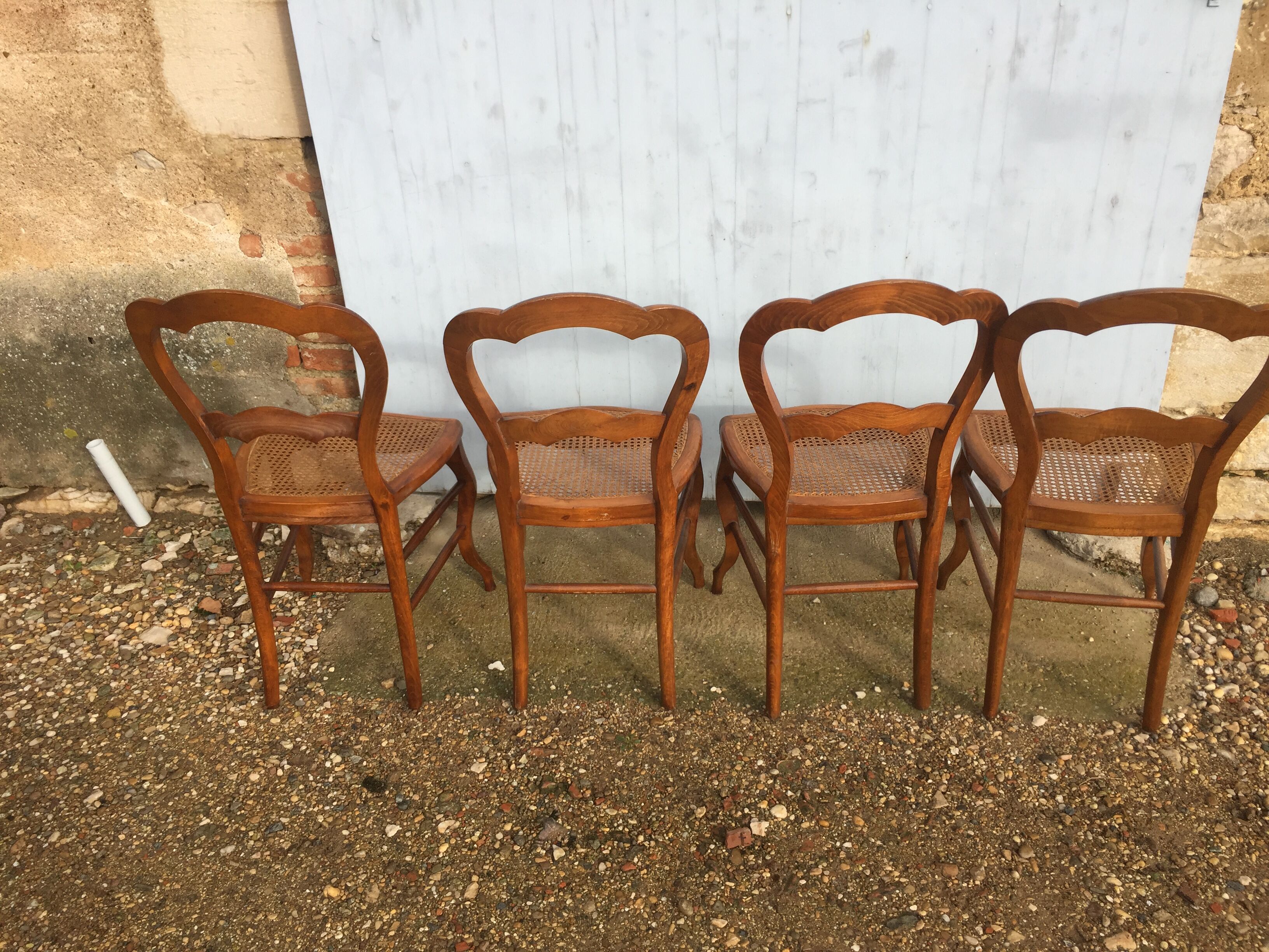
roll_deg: +0.8
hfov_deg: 61.7
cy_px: 476
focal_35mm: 29
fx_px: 1063
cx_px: 634
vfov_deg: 48.2
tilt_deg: -30.3
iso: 32
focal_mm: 4.15
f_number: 2.2
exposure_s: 1/942
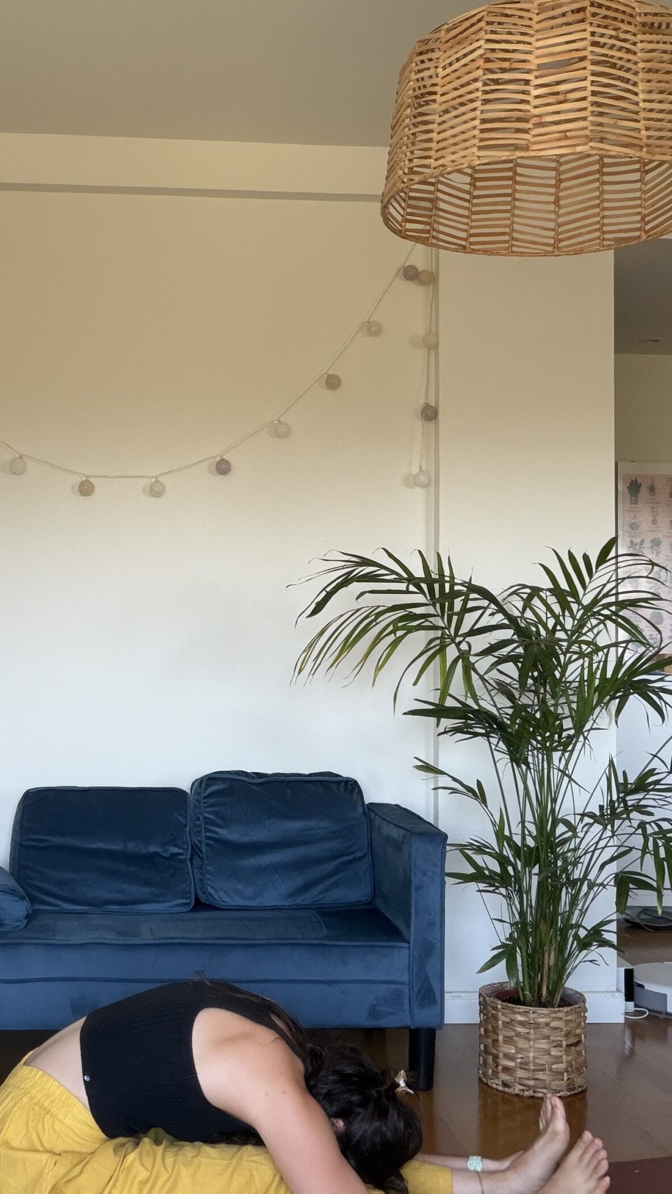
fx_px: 1267
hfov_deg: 29.3
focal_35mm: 40
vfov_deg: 50.5
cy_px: 599
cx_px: 186
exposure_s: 1/83
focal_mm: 2.71
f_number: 1.9
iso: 80
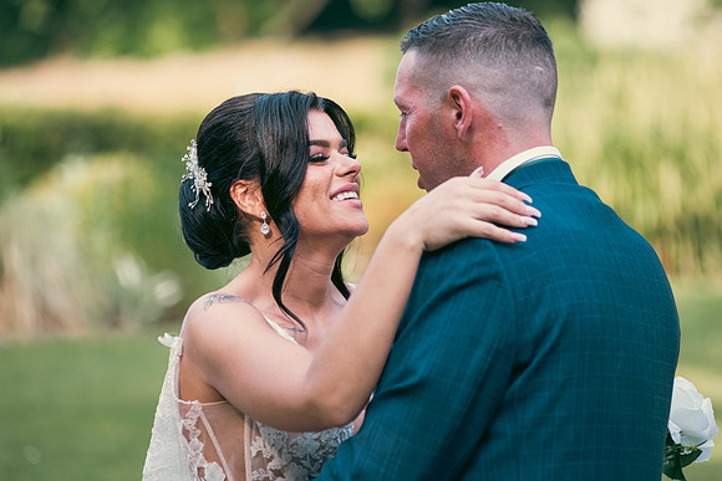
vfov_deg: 8.1
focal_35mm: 170
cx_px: 361
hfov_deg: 12.1
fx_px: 3410
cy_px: 240
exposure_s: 1/200
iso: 100
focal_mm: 170
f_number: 3.5
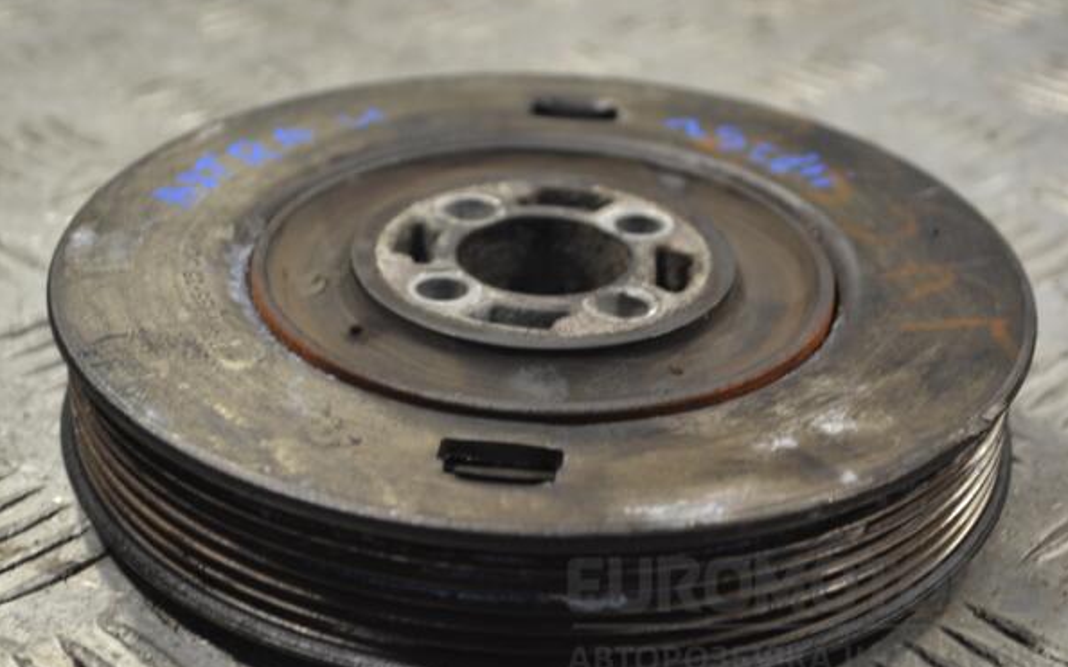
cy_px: 345
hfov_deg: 29.6
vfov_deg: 18.7
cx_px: 534
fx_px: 2023
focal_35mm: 70
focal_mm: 45
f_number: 5.3
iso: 250
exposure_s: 1/30
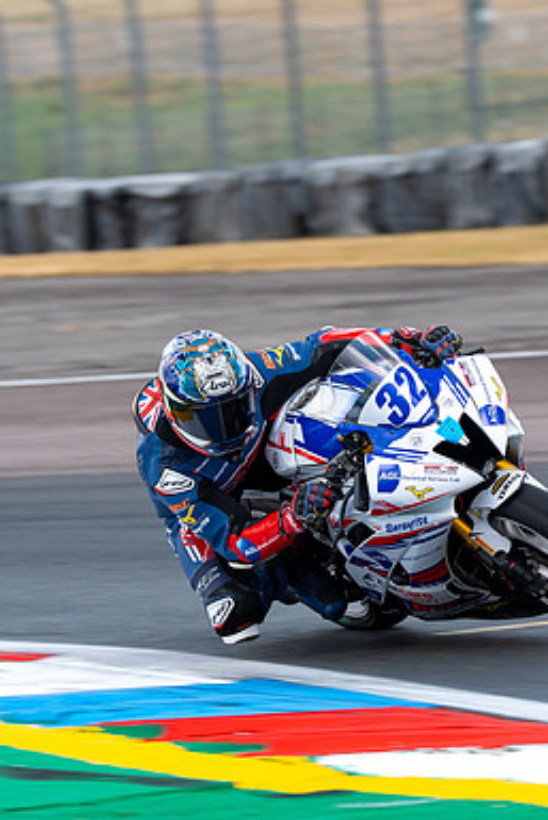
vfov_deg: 5.6
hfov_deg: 3.8
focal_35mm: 366
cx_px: 473
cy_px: 498
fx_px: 8349
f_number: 6.3
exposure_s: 1/250
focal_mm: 200
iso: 125
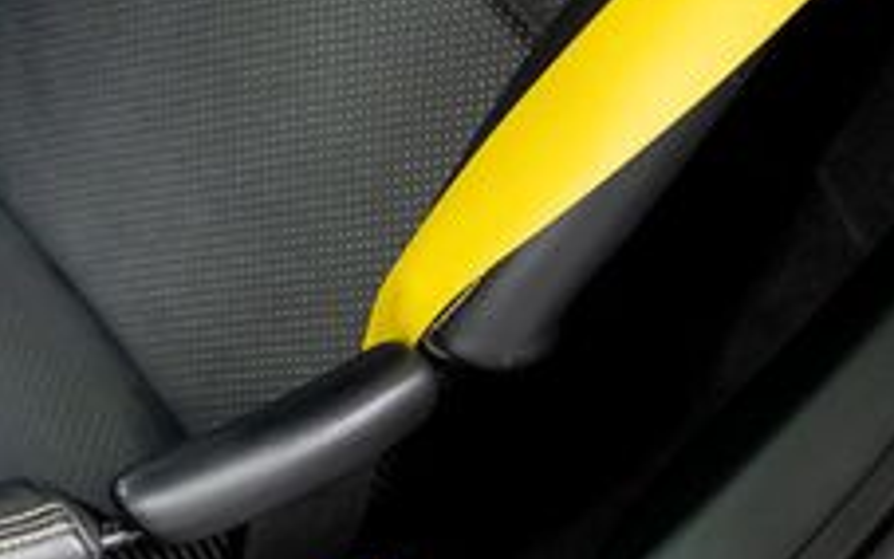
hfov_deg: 16.7
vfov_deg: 11.1
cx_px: -260
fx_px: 2876
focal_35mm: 118
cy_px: 372
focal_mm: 41
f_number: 4
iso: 3200
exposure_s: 1/60
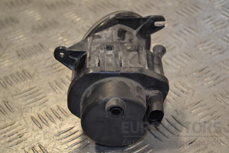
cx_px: 114
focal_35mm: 82
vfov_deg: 16.6
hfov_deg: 24.6
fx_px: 525
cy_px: 76
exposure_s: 1/80
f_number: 5.6
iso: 400
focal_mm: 55
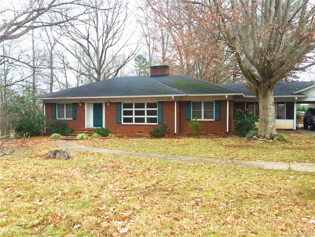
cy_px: 118
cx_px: 158
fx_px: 264
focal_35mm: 29
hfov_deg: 61.7
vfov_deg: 48.2
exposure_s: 1/60
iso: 32
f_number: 2.2
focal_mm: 4.15
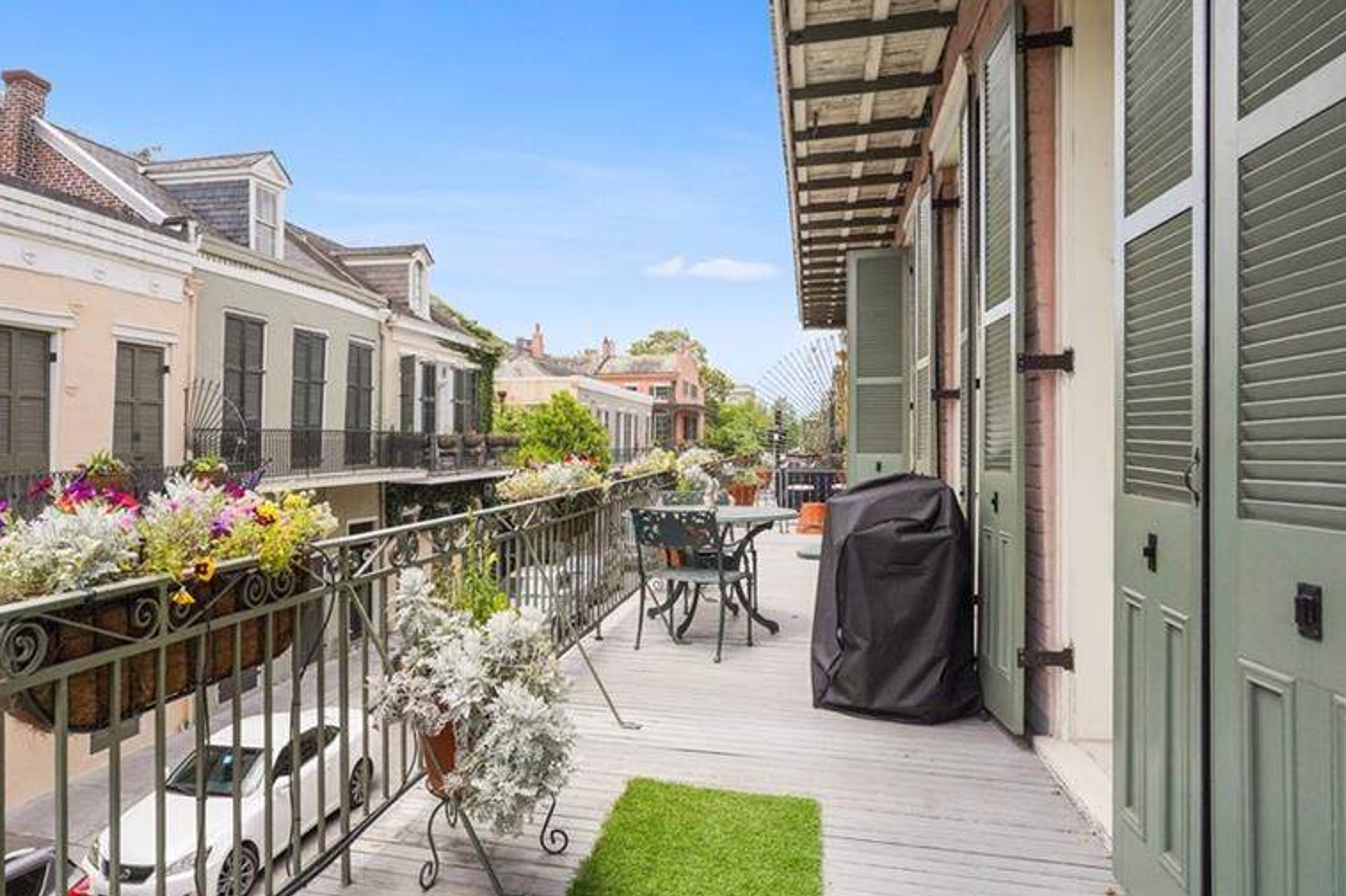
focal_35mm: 23
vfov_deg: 55.1
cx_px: 578
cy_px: 444
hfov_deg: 75.7
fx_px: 860
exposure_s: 1/160
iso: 800
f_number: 11
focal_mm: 17
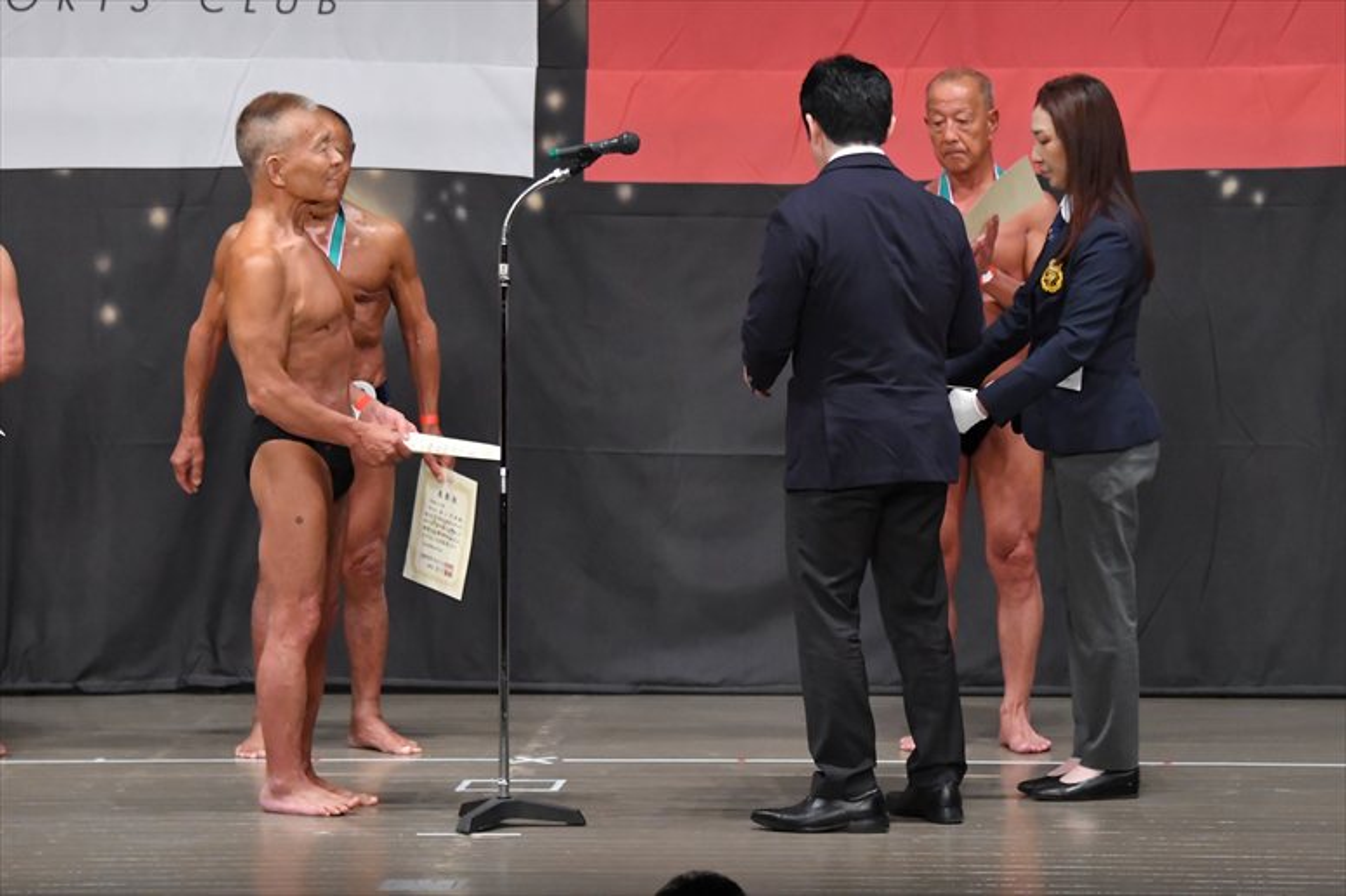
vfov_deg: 6.8
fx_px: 7549
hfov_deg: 10.2
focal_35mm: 202
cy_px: 448
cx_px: 673
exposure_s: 1/400
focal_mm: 135
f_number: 5.6
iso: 5000
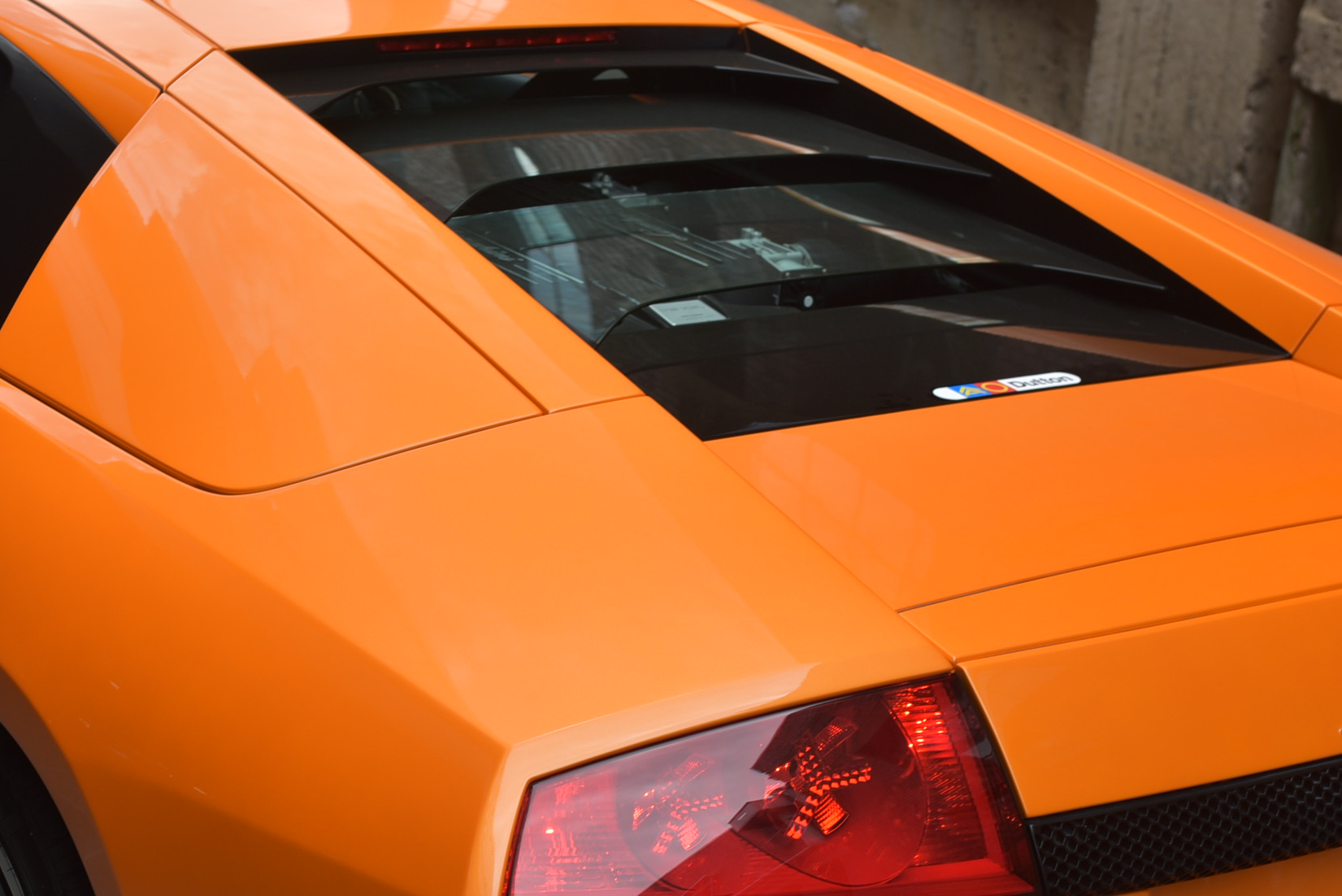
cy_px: 749
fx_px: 2909
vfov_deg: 17.3
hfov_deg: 25.9
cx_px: 493
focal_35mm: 78
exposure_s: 1/80
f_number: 4
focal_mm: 35
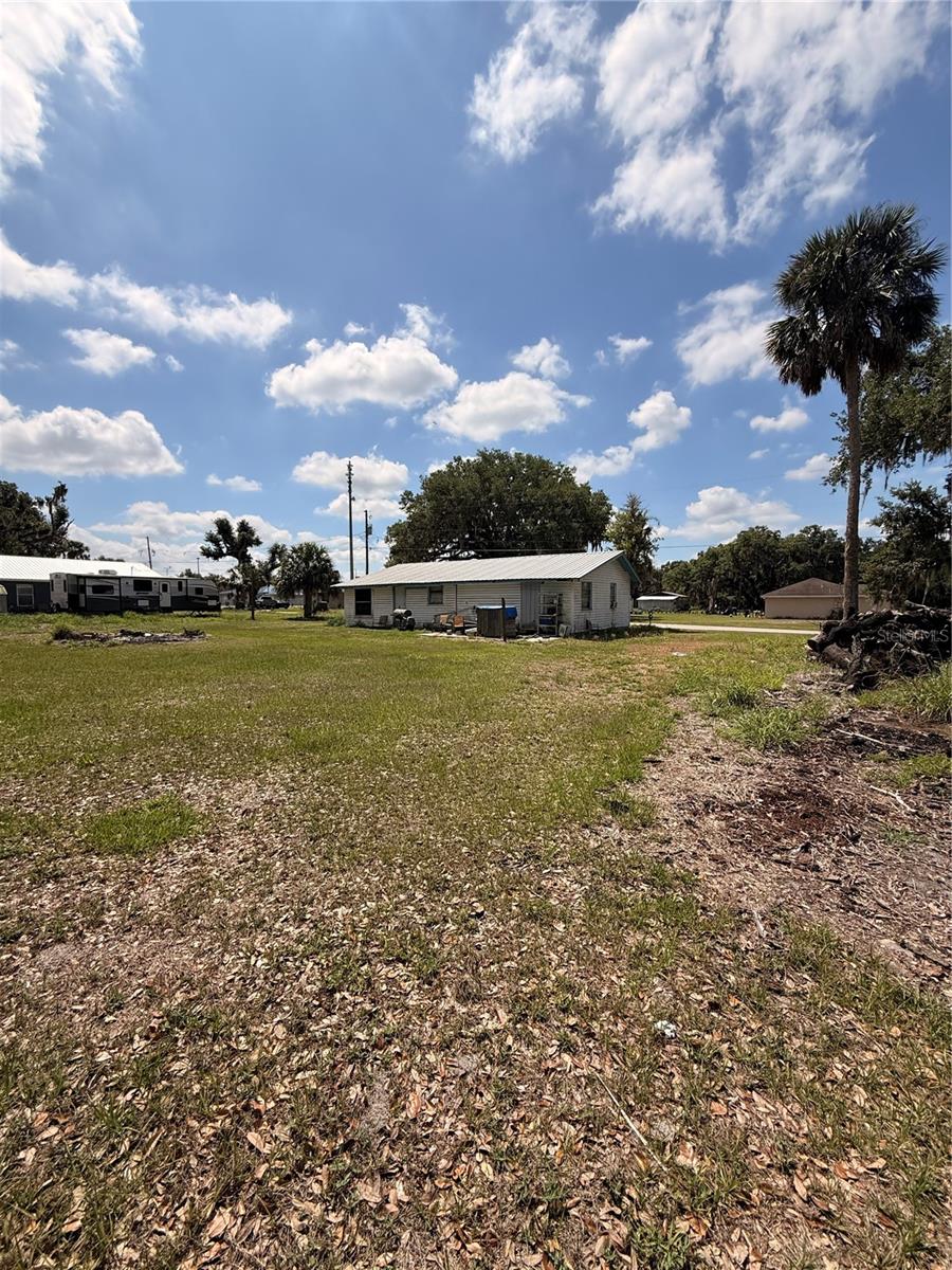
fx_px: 513
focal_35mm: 14
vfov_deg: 102.1
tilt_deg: -2.5
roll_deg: -0.8
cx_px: 476
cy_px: 635
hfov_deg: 85.7
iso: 50
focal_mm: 2.22
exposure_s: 1/3289
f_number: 2.2
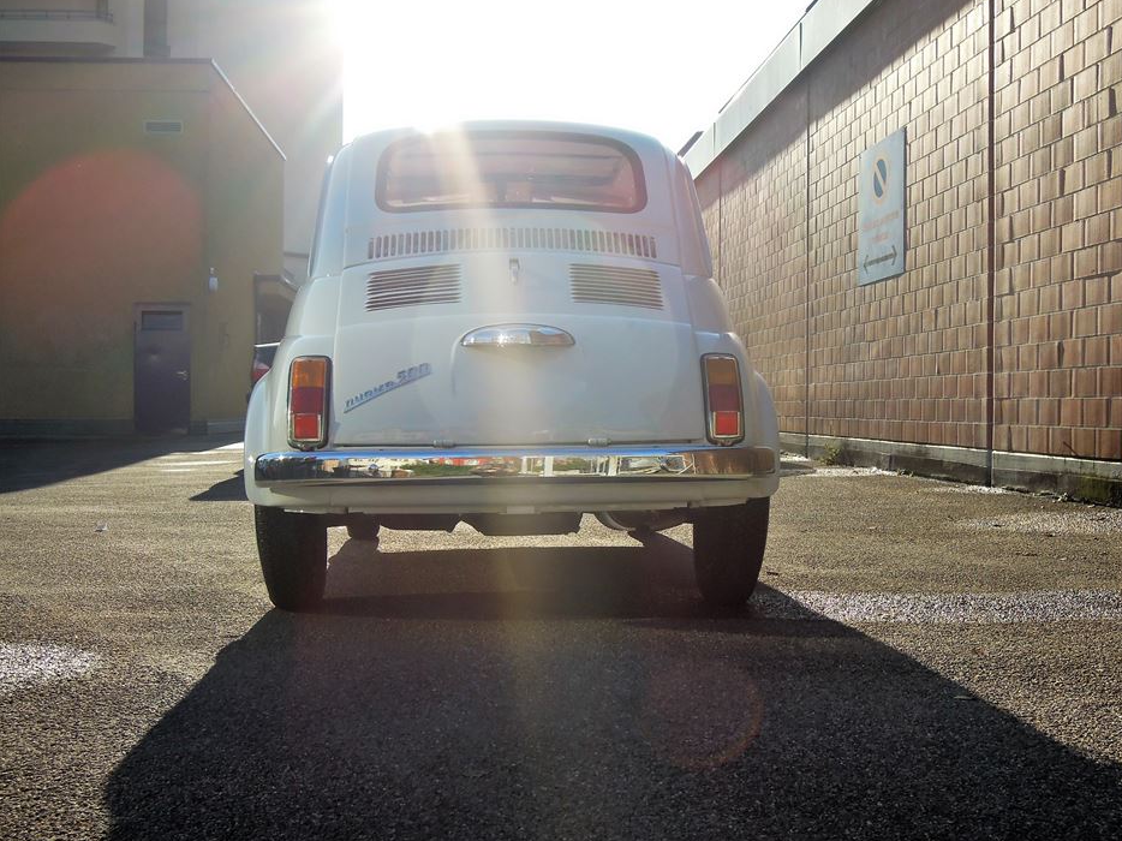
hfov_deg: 45.8
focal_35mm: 41
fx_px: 1329
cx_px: 572
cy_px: 419
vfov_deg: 35.1
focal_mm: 7.2
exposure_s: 1/1250
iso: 160
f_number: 3.7
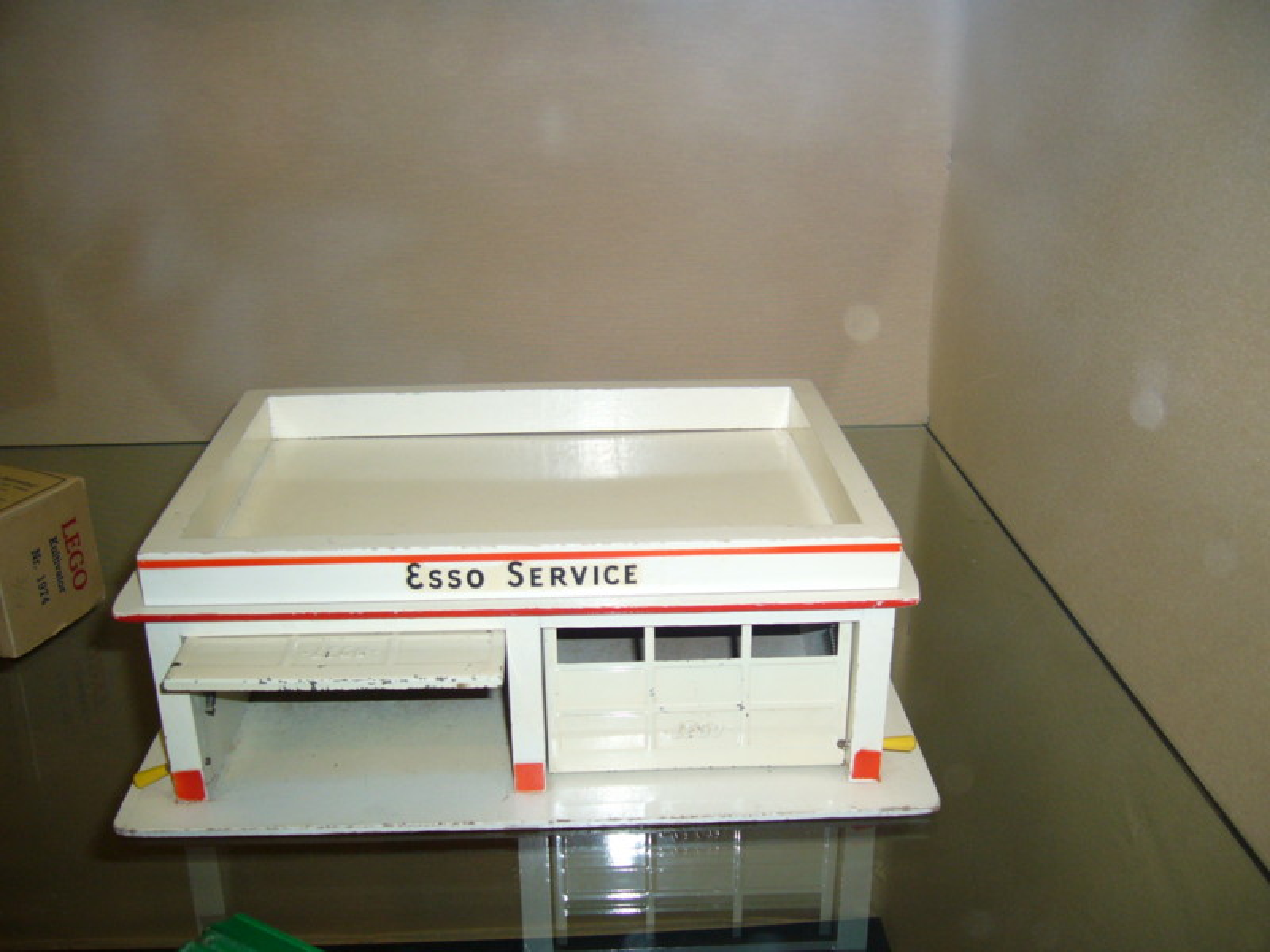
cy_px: 476
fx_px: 1284
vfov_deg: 40.7
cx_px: 635
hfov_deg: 52.6
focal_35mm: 35
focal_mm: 5.8
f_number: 2.8
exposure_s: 1/30
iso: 100
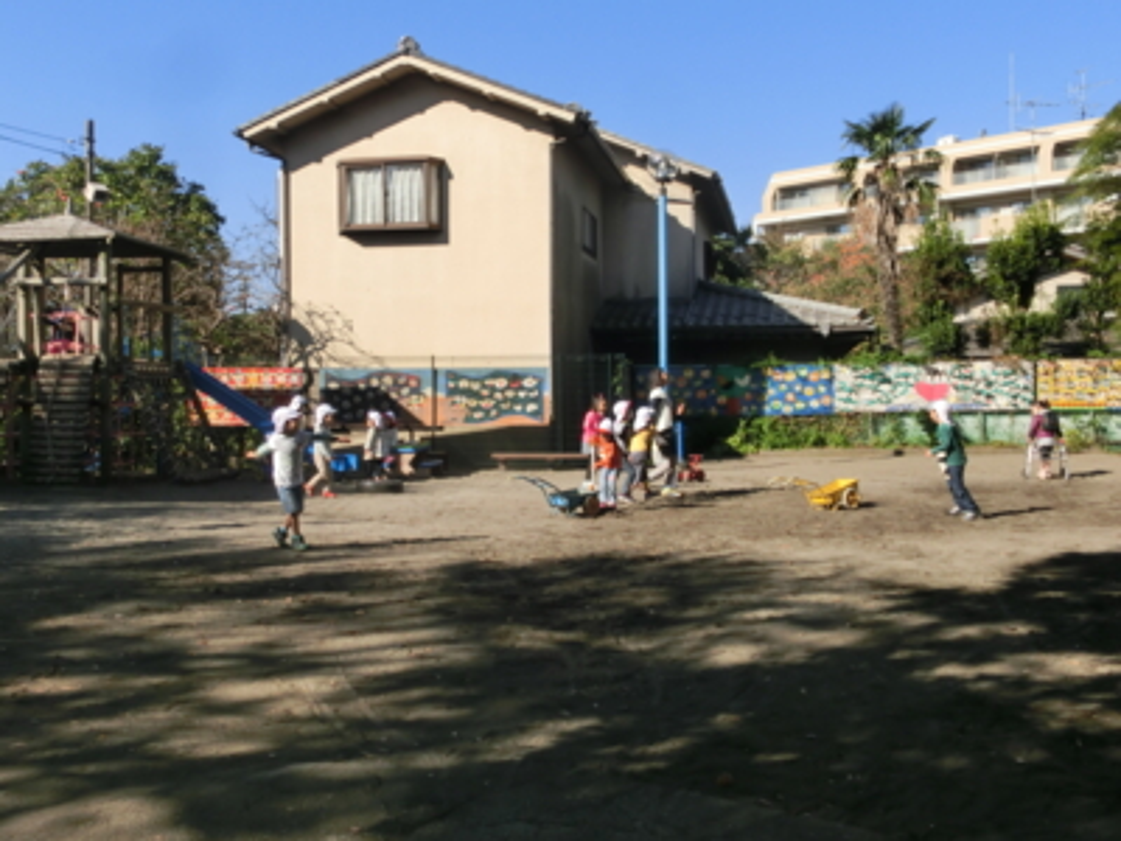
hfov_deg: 49.0
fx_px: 1231
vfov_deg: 37.7
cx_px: 560
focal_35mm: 38
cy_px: 420
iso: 80
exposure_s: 1/800
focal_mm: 6.67
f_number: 3.9
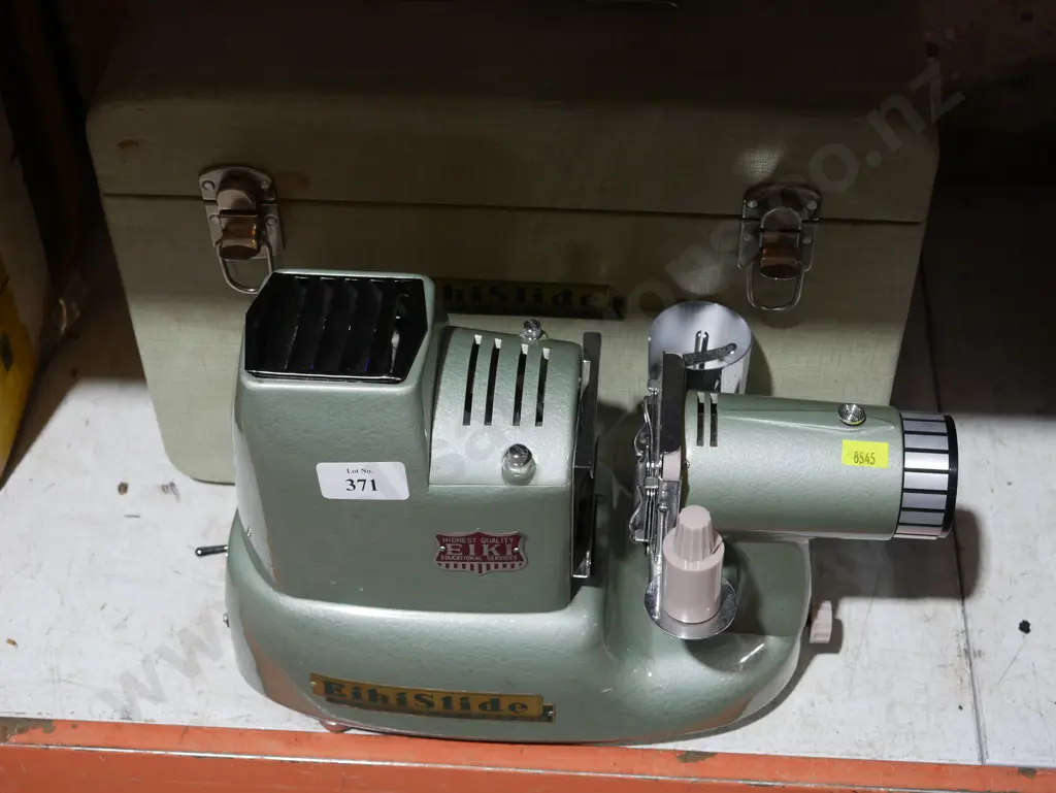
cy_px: 396
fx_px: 1709
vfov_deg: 26.1
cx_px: 528
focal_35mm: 56
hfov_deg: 34.3
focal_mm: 28
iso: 800
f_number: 5.3
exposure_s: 1/60
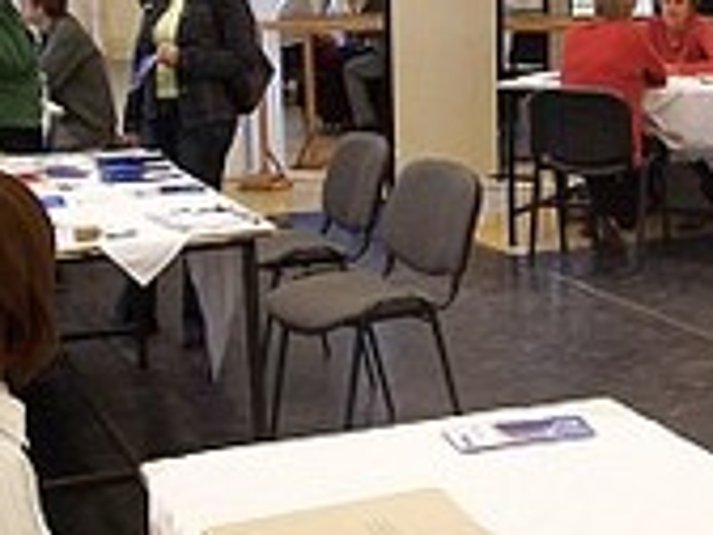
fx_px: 1668
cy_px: 229
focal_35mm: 81
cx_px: 598
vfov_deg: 18.2
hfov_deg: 23.7
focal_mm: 5.6
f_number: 2.7
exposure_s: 1/45
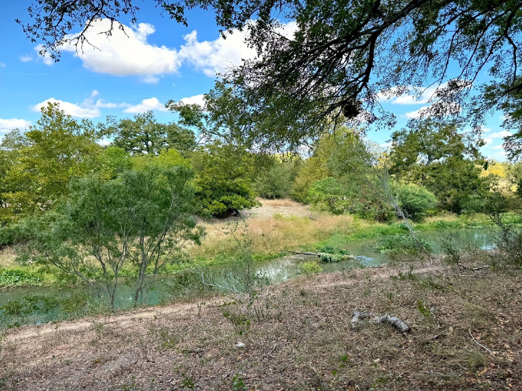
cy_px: 196
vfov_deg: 56.8
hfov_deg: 71.6
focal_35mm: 24
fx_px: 362
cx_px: 261
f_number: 1.78
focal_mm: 6.86
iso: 80
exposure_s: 1/900
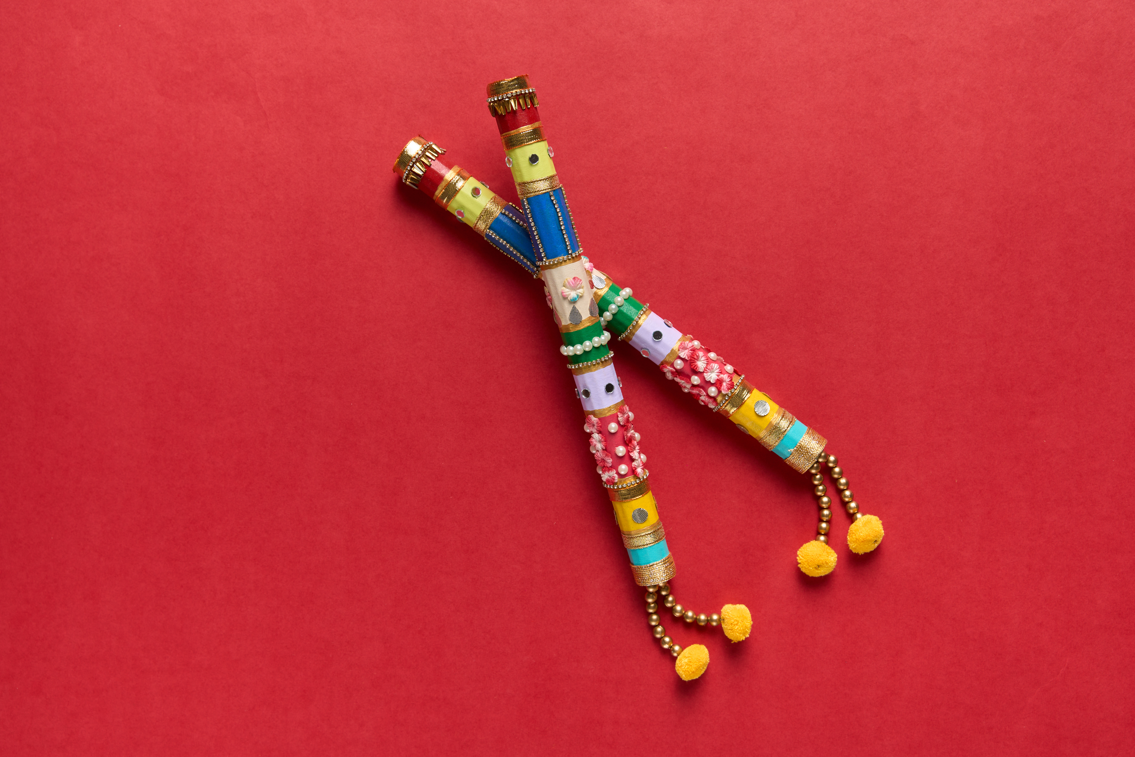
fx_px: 1545
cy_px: 378
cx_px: 568
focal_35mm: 49
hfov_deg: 40.3
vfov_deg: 27.5
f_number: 8
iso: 125
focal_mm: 49
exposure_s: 1/100
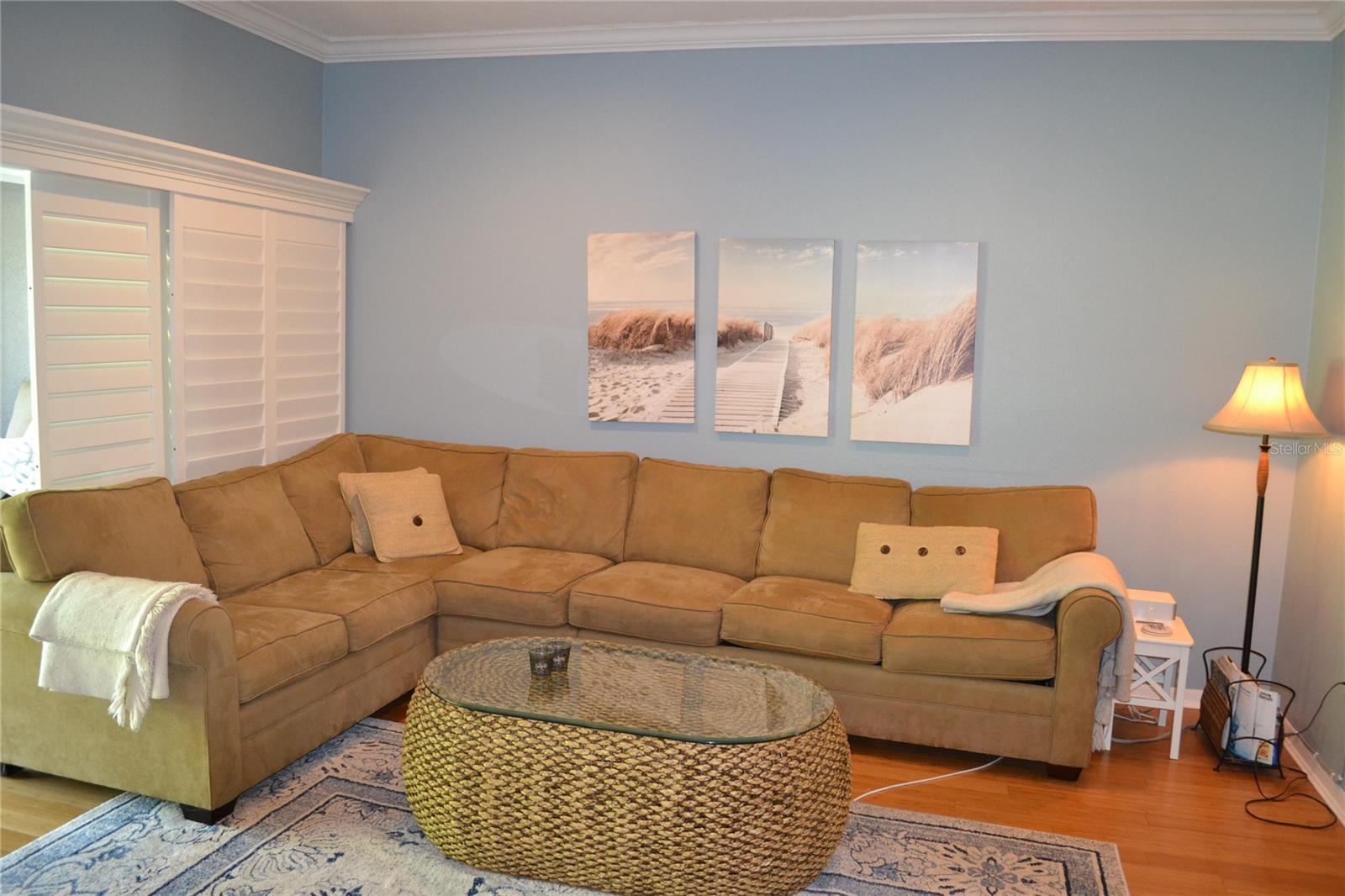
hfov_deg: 67.4
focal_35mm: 27
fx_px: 1008
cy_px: 448
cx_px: 672
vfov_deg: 47.9
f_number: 3.5
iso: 1600
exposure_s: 1/60
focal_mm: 18
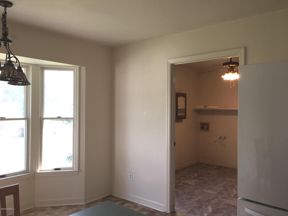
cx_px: 144
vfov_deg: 48.2
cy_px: 108
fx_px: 241
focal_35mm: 29
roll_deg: +0.4
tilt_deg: +1.9
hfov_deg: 61.7
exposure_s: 1/120
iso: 50
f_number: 2.2
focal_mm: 4.15
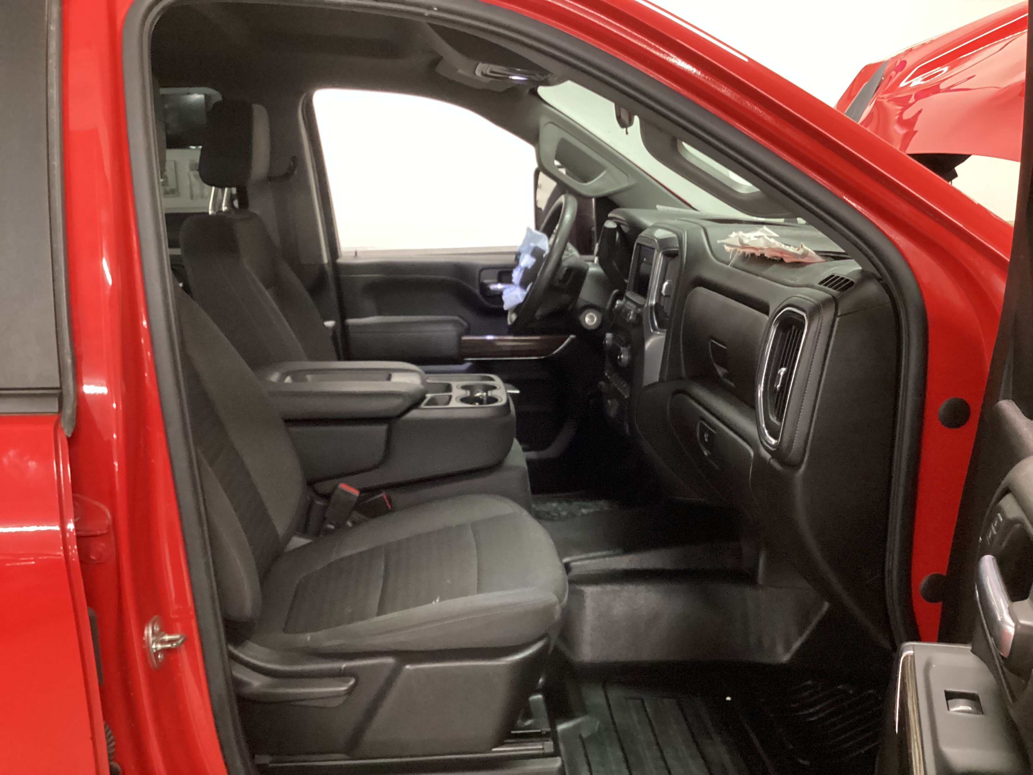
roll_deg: +1.5
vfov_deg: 45.4
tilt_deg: -14.8
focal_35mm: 31
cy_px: 388
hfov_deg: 58.4
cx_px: 516
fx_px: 925
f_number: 2.4
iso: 640
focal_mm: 3.3
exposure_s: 1/25
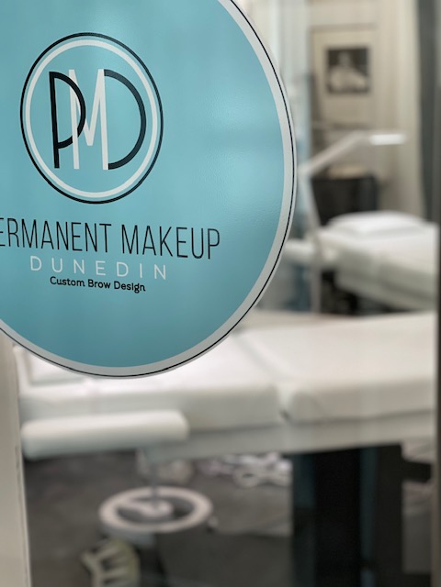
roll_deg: +1.0
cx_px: 220
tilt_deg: -10.2
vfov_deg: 30.3
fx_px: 1087
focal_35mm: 64
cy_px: 294
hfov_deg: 22.9
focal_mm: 7.5
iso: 160
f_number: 2.2
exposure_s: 1/120
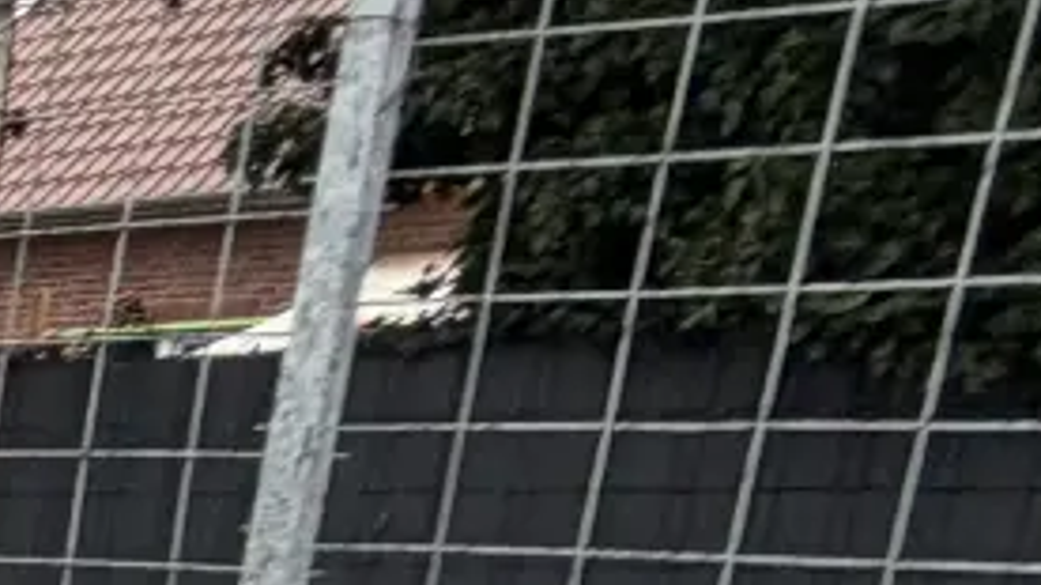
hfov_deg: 12.9
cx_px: -1724
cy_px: 1344
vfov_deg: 10.1
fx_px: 2925
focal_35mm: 106
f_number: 2.2
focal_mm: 2.22
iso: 40
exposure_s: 1/137
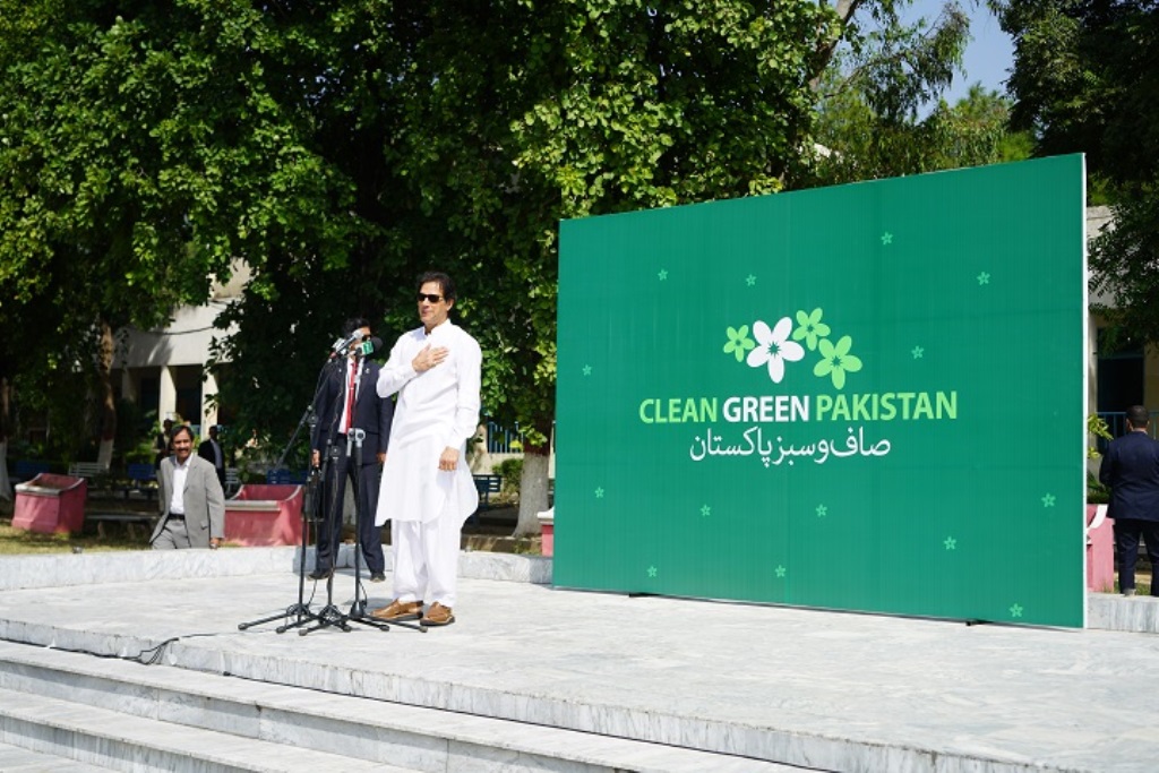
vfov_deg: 29.3
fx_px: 1481
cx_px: 580
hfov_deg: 42.7
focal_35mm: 46
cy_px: 386
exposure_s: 1/640
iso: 100
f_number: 5
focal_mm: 46
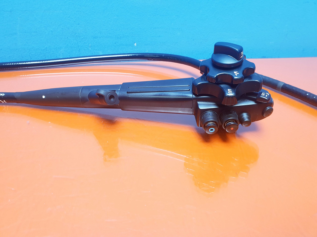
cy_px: 118
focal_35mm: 26
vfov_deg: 53.1
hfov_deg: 67.3
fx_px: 238
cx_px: 158
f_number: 2.4
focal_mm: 4.3
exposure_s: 1/50
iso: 160
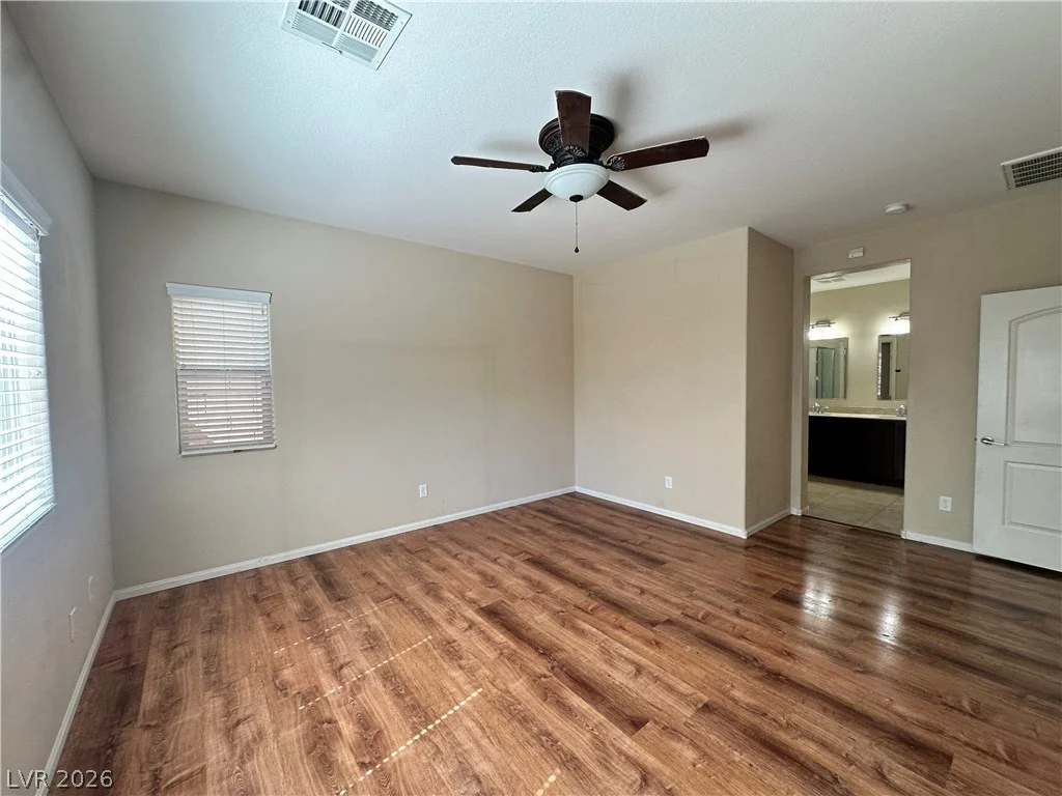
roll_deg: +0.6
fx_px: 430
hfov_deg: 102.1
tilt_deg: -2.8
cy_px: 398
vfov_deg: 85.7
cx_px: 531
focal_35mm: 14
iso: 100
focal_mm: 2.22
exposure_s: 1/120
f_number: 2.2
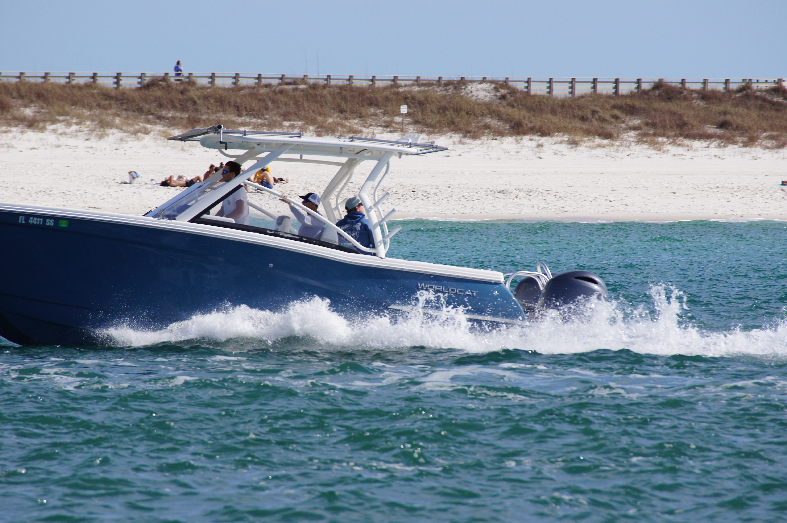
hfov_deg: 5.5
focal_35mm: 375
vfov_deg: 3.7
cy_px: 262
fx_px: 8189
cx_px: 394
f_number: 7.1
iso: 100
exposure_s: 1/500
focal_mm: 250
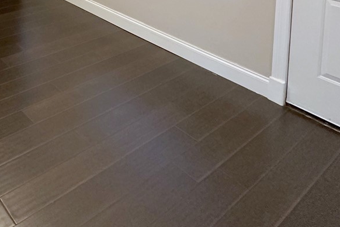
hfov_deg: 46.2
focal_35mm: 40
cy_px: -92
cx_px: 74
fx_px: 378
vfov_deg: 26.5
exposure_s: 1/60
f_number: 2.2
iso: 320
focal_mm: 2.22
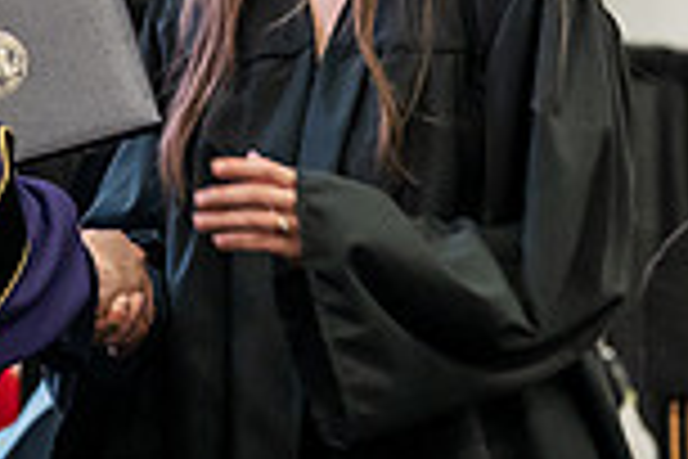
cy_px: -47
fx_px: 6249
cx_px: -9
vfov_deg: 4.2
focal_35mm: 327
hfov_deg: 6.3
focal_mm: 86
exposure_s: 1/200
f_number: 4.5
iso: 4000
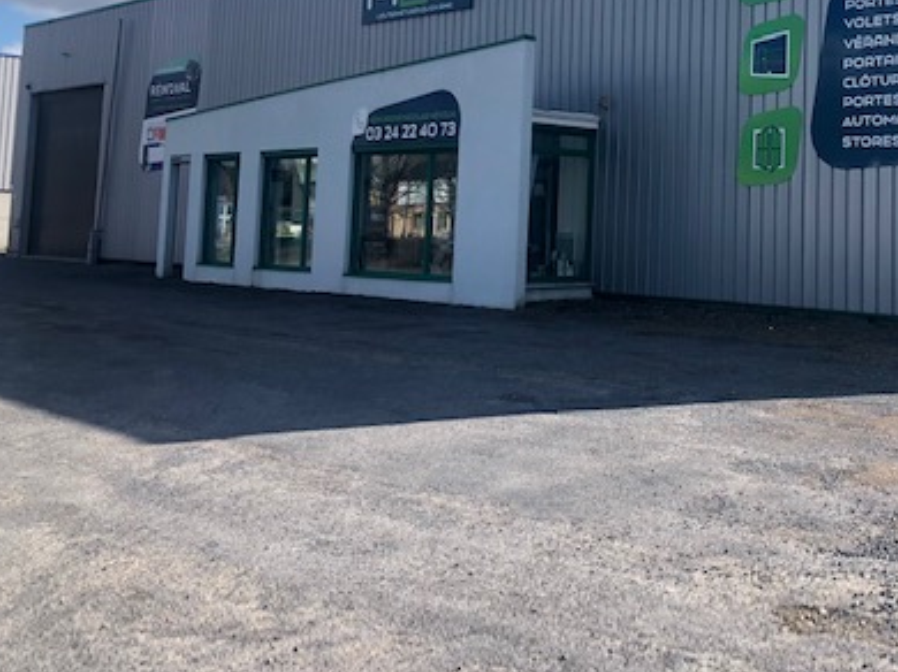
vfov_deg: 30.7
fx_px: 1193
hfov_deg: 39.8
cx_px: 702
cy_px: 131
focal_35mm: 46
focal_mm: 3.99
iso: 20
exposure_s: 1/873
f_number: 1.8
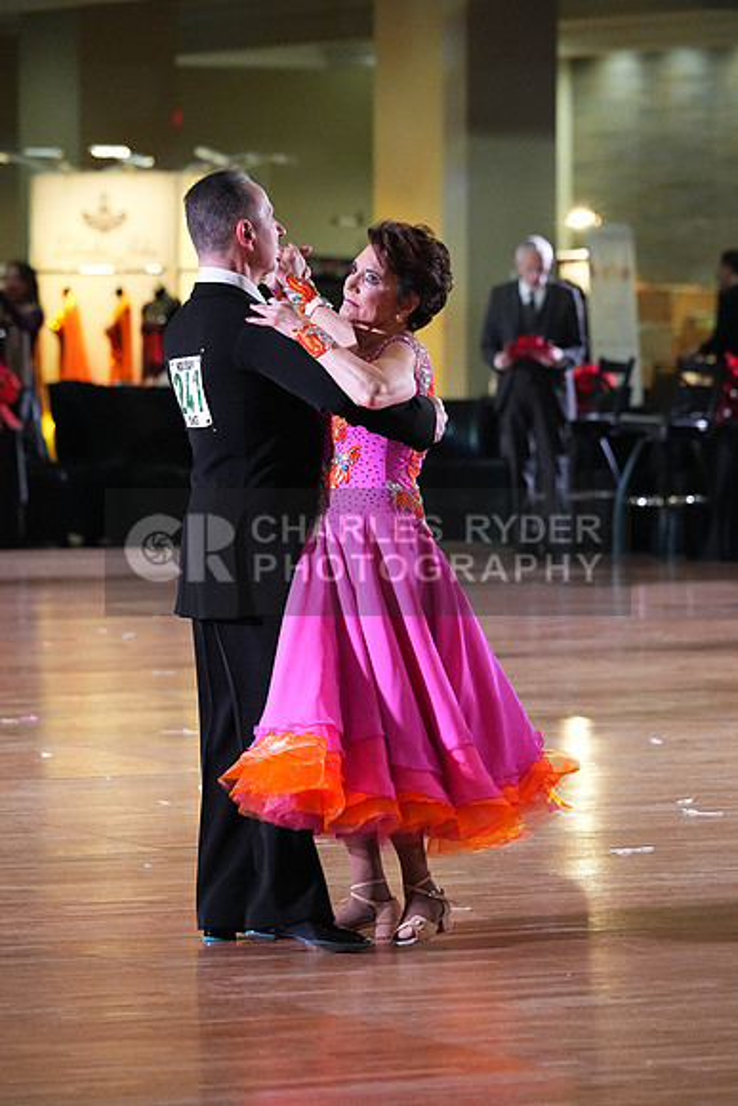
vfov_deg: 10.3
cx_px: 369
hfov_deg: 6.9
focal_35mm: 200
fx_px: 6146
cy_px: 553
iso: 10000
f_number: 5.6
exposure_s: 1/400
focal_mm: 200
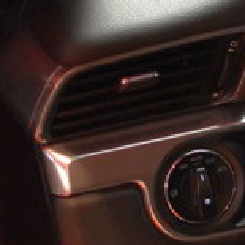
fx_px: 1770
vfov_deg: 7.9
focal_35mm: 221
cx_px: 579
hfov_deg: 7.4
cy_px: 115
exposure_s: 1/60
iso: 2200
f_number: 1.8
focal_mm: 35
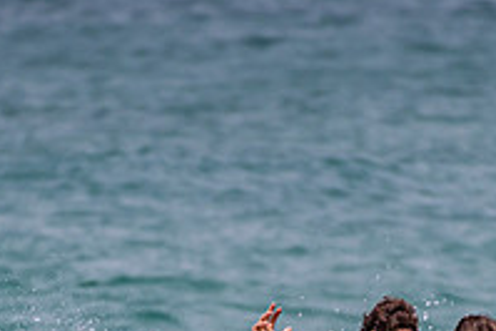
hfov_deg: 1.4
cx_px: 329
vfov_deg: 0.9
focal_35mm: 1455
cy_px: 472
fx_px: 20061
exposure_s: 1/1600
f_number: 5.6
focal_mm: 500
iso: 220
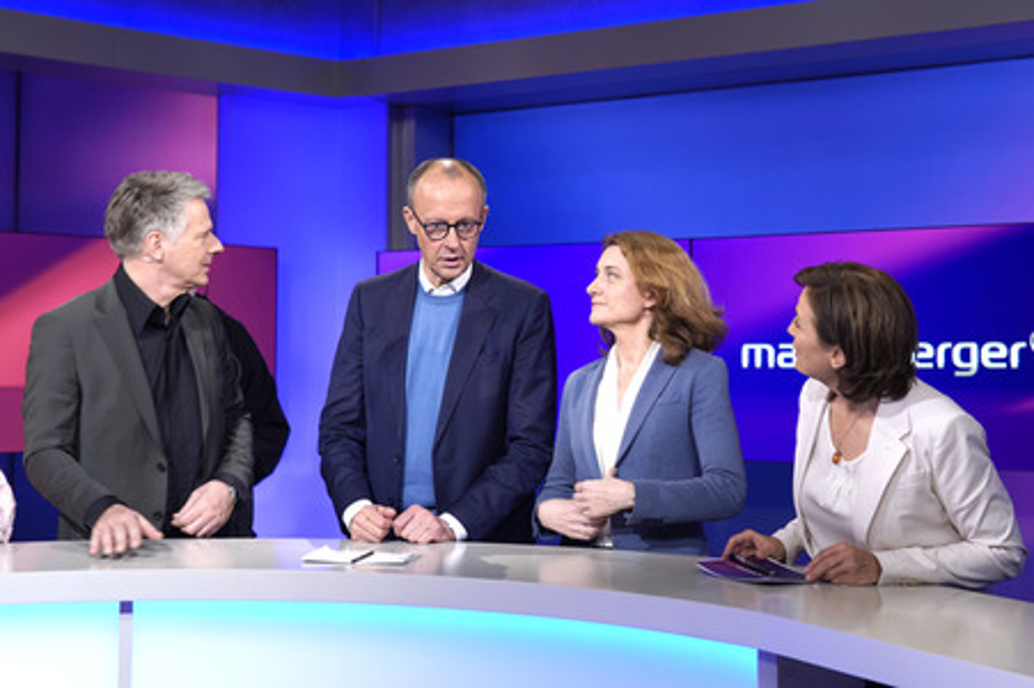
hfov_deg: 43.6
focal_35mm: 45
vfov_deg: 29.8
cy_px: 344
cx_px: 517
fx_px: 1292
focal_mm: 30
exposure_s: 1/50
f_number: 2.2
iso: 125
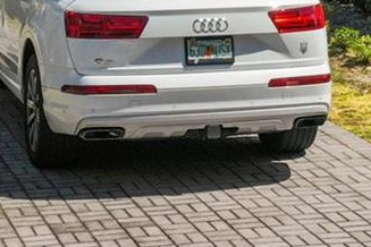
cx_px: 151
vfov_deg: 9.1
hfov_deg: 15.0
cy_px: -331
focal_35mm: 137
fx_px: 1412
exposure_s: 1/640
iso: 100
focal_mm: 10.26
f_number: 6.3
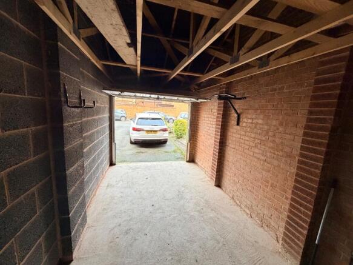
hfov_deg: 102.1
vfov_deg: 85.7
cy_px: 132
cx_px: 176
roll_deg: -3.5
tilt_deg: -8.6
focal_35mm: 14
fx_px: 143
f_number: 2.2
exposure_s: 1/60
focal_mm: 2.22
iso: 400
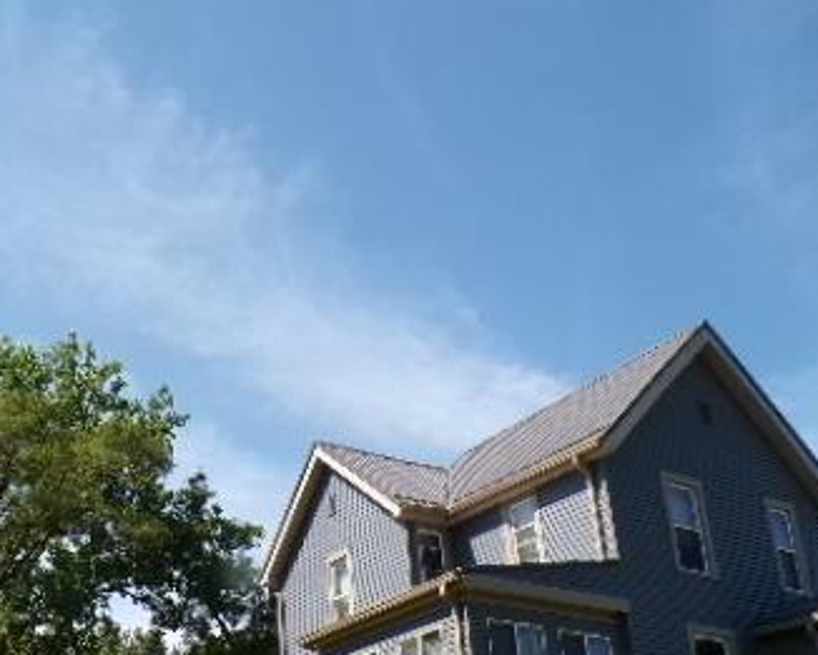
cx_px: 173
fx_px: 1114
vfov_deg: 32.0
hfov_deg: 38.9
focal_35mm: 46
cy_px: 509
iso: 100
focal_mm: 4.3
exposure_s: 1/550
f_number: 4.4
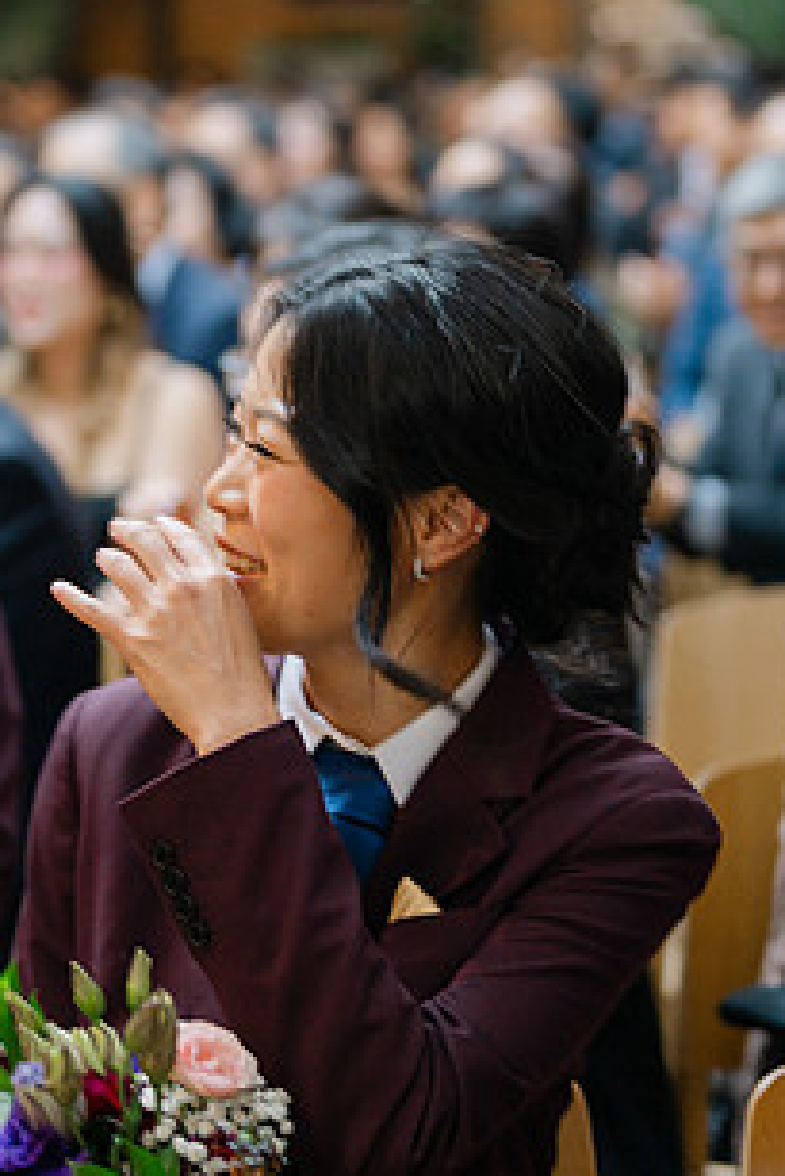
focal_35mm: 110
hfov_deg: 12.5
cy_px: 471
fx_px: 3594
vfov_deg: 18.6
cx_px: 368
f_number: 1.8
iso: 250
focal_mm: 50
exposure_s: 1/160
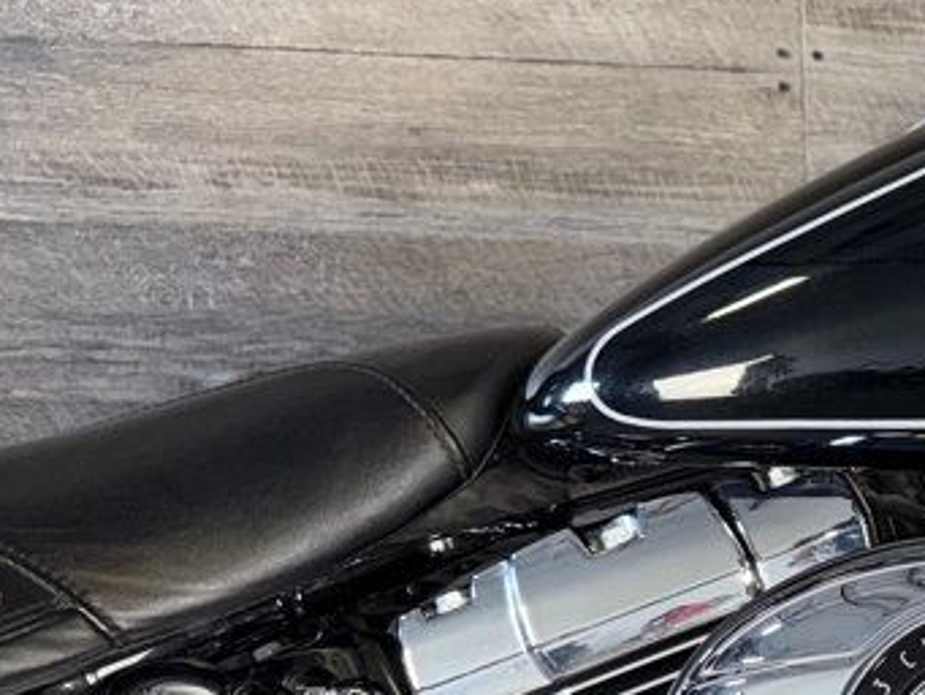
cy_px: 657
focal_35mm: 72
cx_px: 1356
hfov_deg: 22.5
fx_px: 1925
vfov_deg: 20.0
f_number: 1.78
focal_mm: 6.76
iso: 64
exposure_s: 1/33
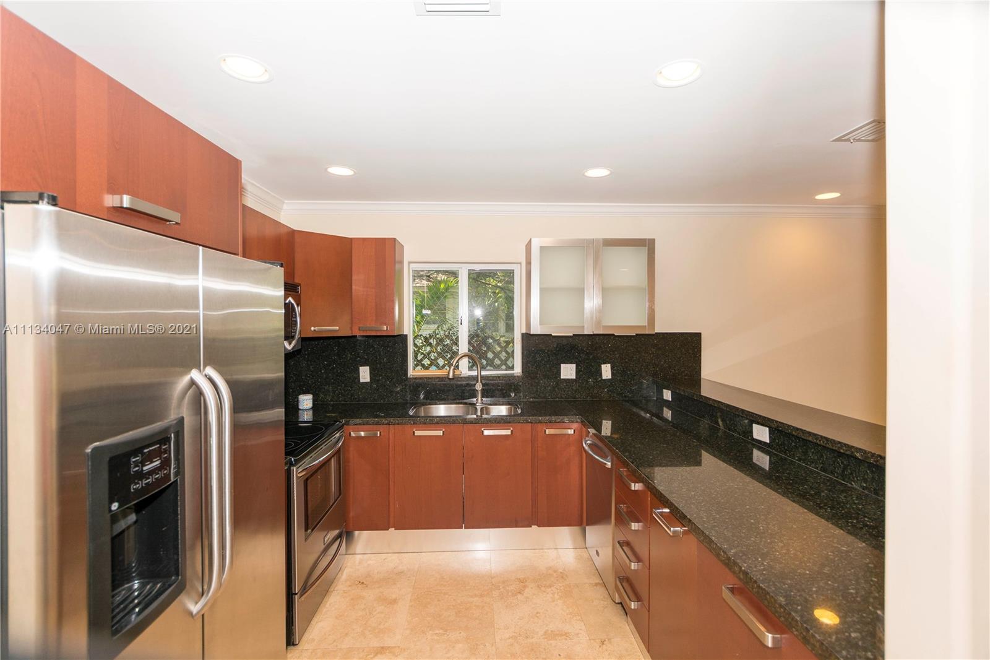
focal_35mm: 15
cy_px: 330
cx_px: 495
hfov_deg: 100.4
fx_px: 412
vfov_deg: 77.3
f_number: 4
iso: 100
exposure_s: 1/60
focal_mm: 10
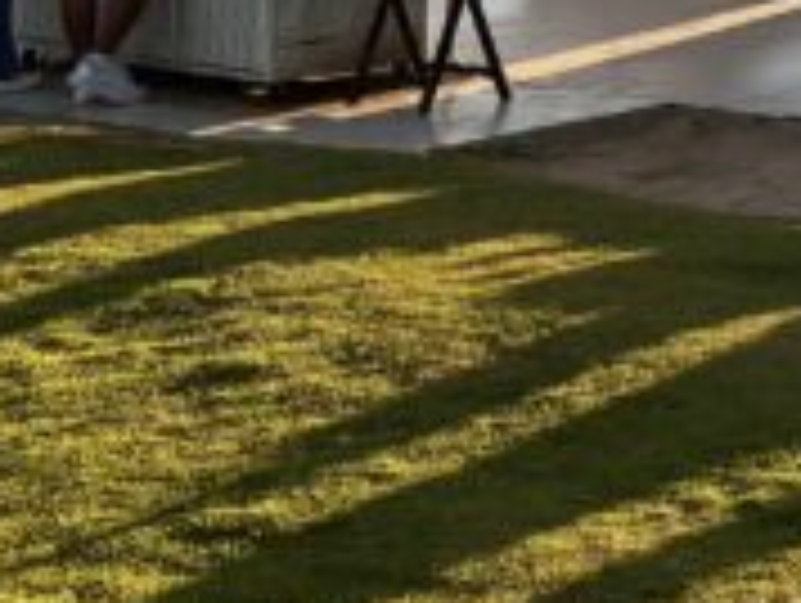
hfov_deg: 12.4
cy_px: -742
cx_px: 1413
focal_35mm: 146
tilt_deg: +3.9
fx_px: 3383
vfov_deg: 9.3
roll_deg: +1.6
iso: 50
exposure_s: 1/3125
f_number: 1.6
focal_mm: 5.96
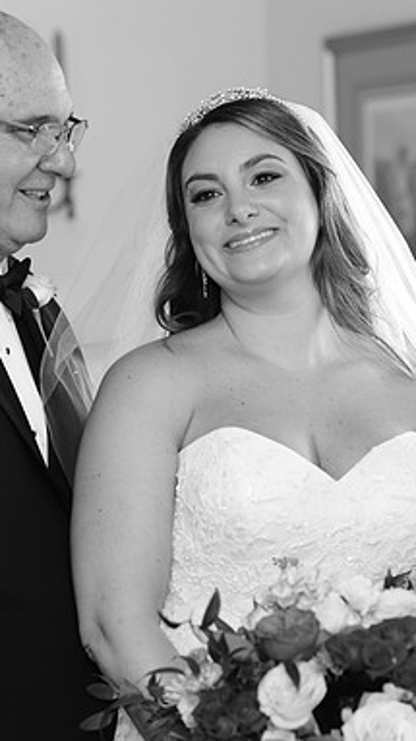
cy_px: 369
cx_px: 267
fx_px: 2651
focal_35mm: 135
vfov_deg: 15.9
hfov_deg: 9.0
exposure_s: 1/80
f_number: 2.8
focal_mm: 85
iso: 1000
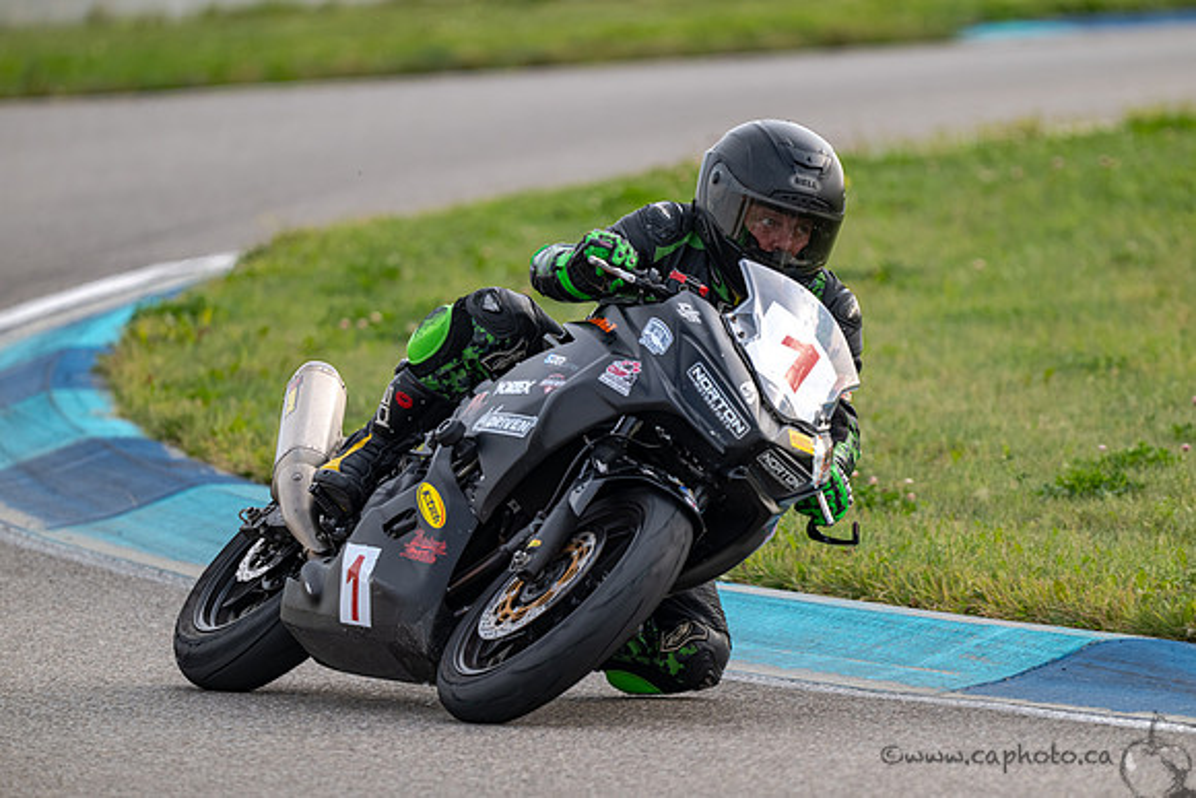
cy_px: 399
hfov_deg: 3.4
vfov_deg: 2.3
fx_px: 19937
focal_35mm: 600
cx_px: 598
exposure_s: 1/1250
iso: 560
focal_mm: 600
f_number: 6.3
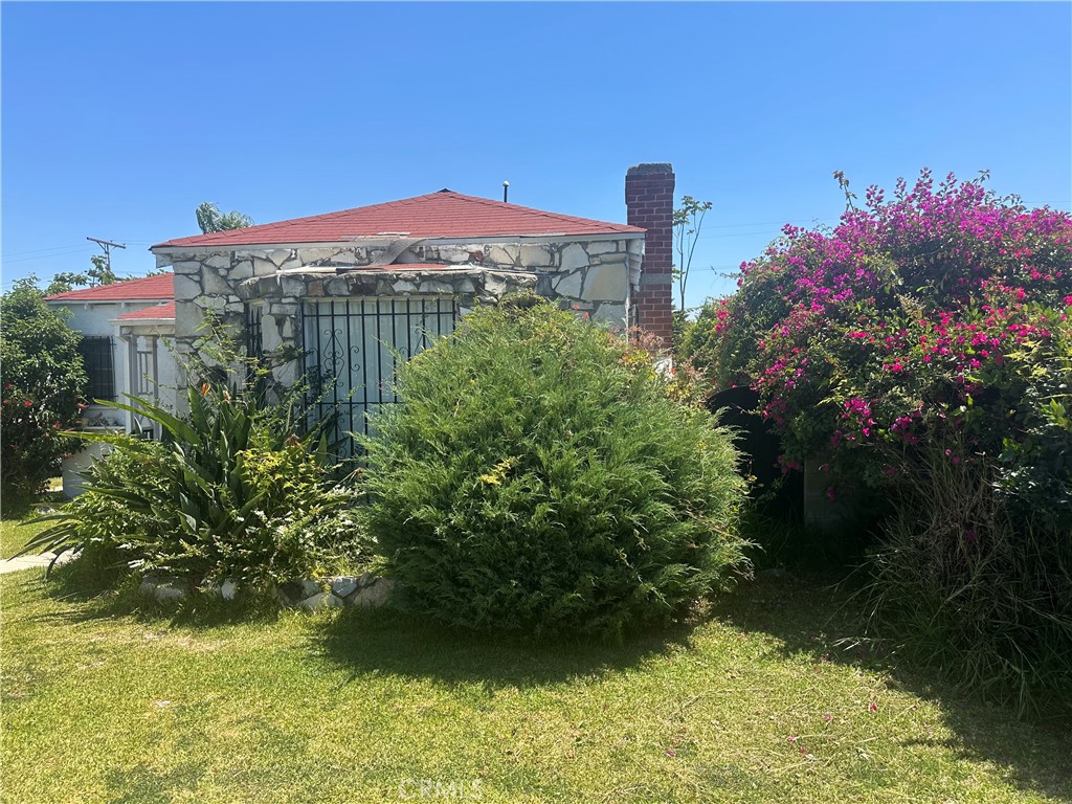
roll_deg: +0.6
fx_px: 743
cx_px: 536
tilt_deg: -2.4
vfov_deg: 56.8
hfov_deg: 71.6
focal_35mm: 24
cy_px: 402
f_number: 1.78
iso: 80
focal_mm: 6.86
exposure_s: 1/2809
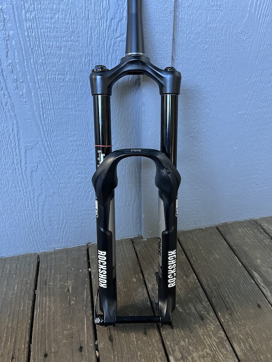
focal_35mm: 26
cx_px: 136
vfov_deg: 67.3
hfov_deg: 53.1
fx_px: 272
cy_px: 181
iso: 250
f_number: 1.6
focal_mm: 5.1
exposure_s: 1/60
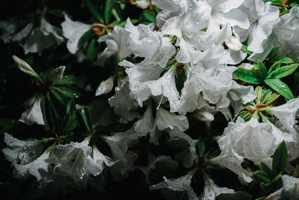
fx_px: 457
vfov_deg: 24.7
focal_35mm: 55
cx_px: 150
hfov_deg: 36.2
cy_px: 100
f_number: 4
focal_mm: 55
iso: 160
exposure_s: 1/60
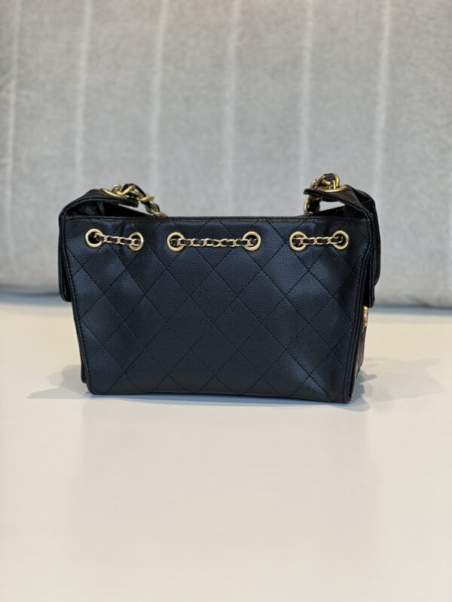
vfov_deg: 25.3
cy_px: 301
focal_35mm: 77
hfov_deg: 19.1
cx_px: 226
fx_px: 1341
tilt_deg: -12.0
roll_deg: +1.8
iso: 32
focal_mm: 9
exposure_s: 1/100
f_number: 2.8
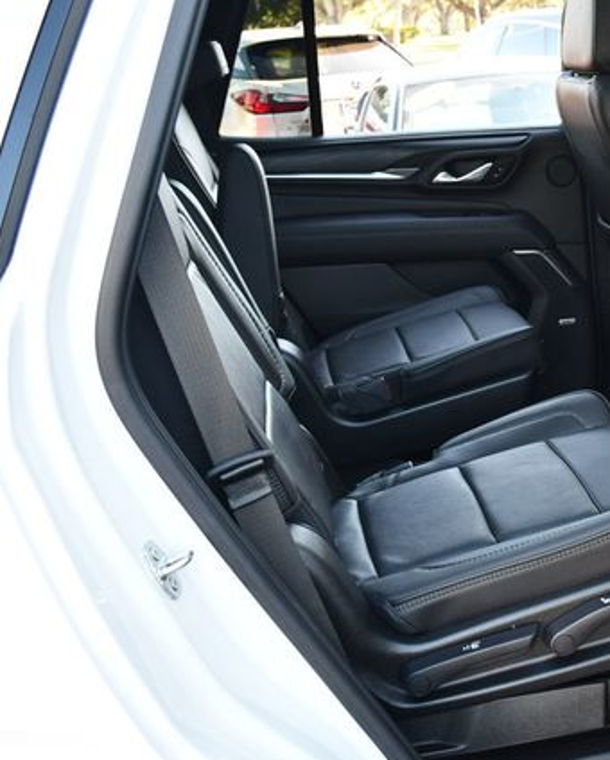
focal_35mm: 51
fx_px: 1149
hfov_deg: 28.4
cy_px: 382
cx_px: 572
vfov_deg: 36.6
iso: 800
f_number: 3.5
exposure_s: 1/200
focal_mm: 18
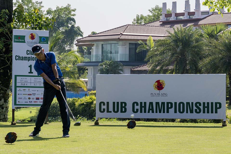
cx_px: 116
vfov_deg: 16.1
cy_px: 77
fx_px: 545
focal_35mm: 85
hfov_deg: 23.9
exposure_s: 1/2000
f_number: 6.3
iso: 500
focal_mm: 85
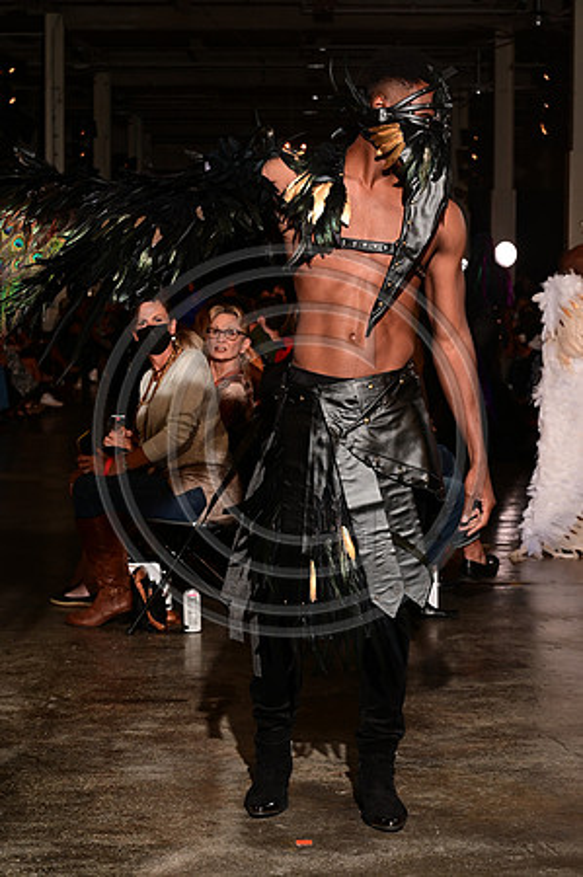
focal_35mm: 78
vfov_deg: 26.0
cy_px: 438
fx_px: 1899
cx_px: 292
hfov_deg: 17.5
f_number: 9
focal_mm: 78
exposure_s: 1/125
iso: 1000
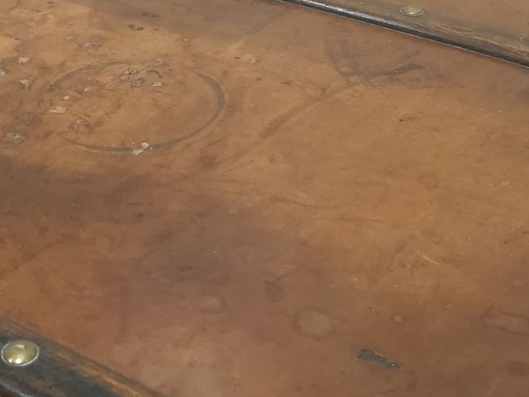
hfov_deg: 27.3
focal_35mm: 71
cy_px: 87
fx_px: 1085
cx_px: 205
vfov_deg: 20.5
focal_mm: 3.83
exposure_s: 1/33.3
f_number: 2.2
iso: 100
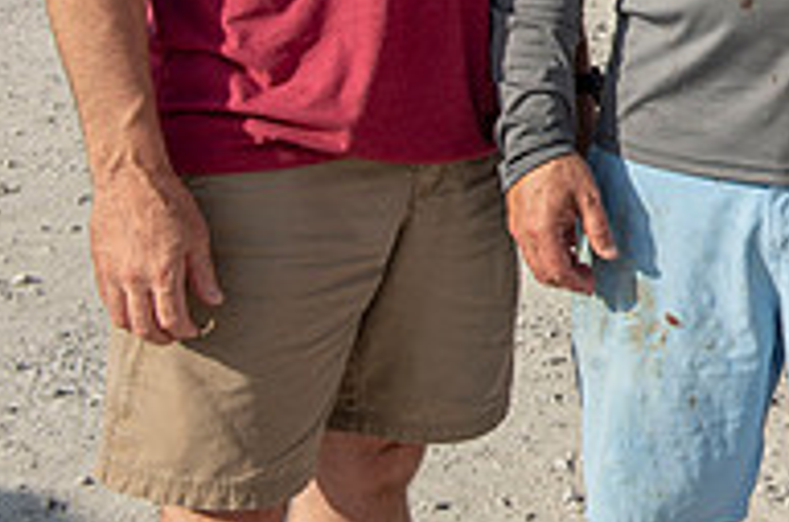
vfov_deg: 12.4
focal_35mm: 106
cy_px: -160
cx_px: 1073
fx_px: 2317
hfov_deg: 17.9
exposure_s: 1/250
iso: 50
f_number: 8
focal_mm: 35
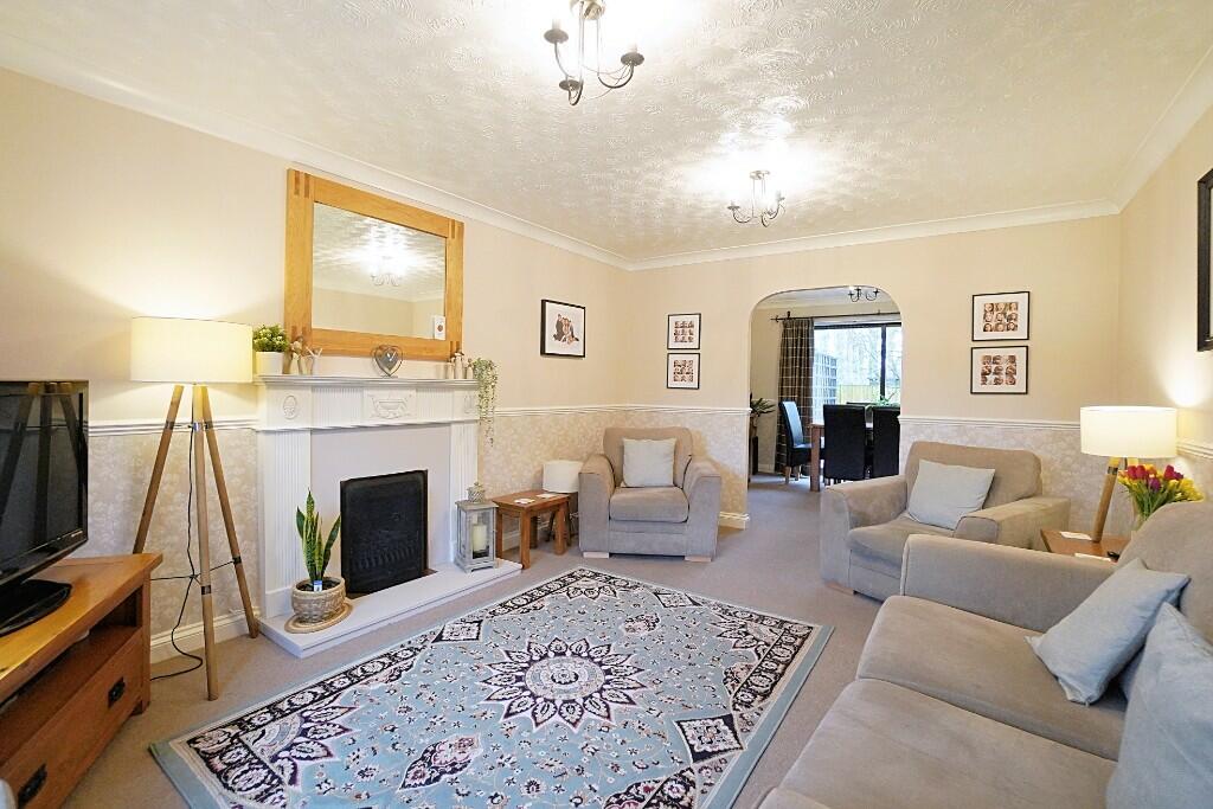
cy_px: 404
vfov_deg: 77.3
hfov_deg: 100.4
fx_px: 505
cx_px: 606
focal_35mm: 15
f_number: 4
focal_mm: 10
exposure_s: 1/160
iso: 1600
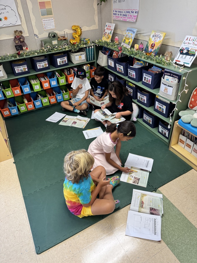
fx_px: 182
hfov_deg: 56.8
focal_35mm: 24
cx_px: 98
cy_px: 132
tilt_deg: -36.4
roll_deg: +4.9
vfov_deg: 71.6
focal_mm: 6.76
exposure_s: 1/60
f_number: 1.78
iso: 160
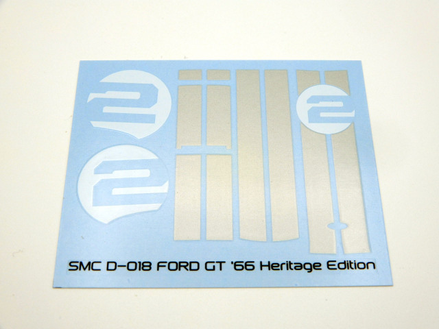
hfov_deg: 38.2
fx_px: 634
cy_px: 164
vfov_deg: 29.1
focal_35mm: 50
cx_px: 220
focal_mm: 8.9
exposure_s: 1/320
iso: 80
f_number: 4
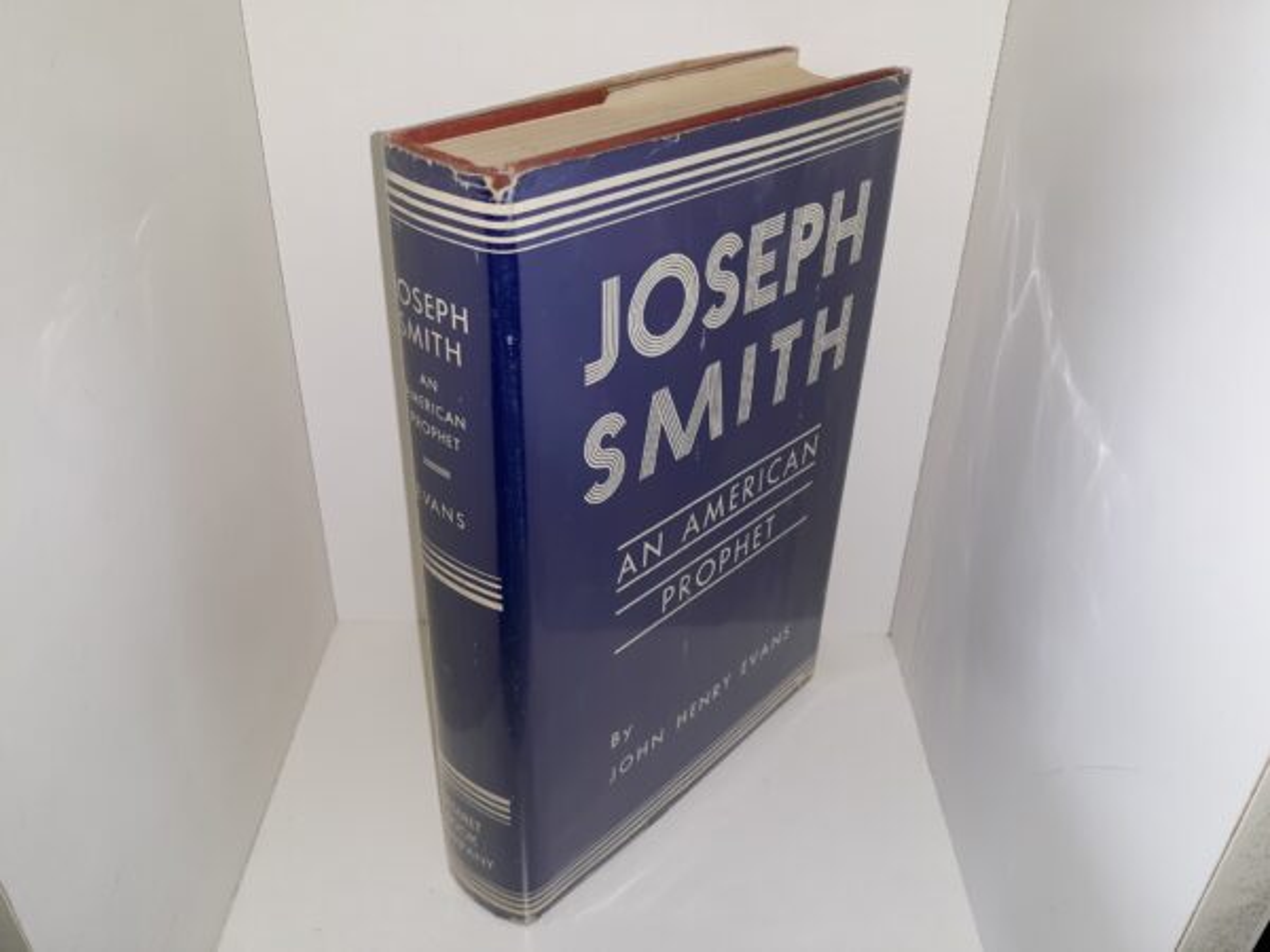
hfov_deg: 63.4
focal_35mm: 28
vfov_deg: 49.7
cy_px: 476
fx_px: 1027
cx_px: 635
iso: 40
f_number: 1.7
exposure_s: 1/132
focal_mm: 3.7
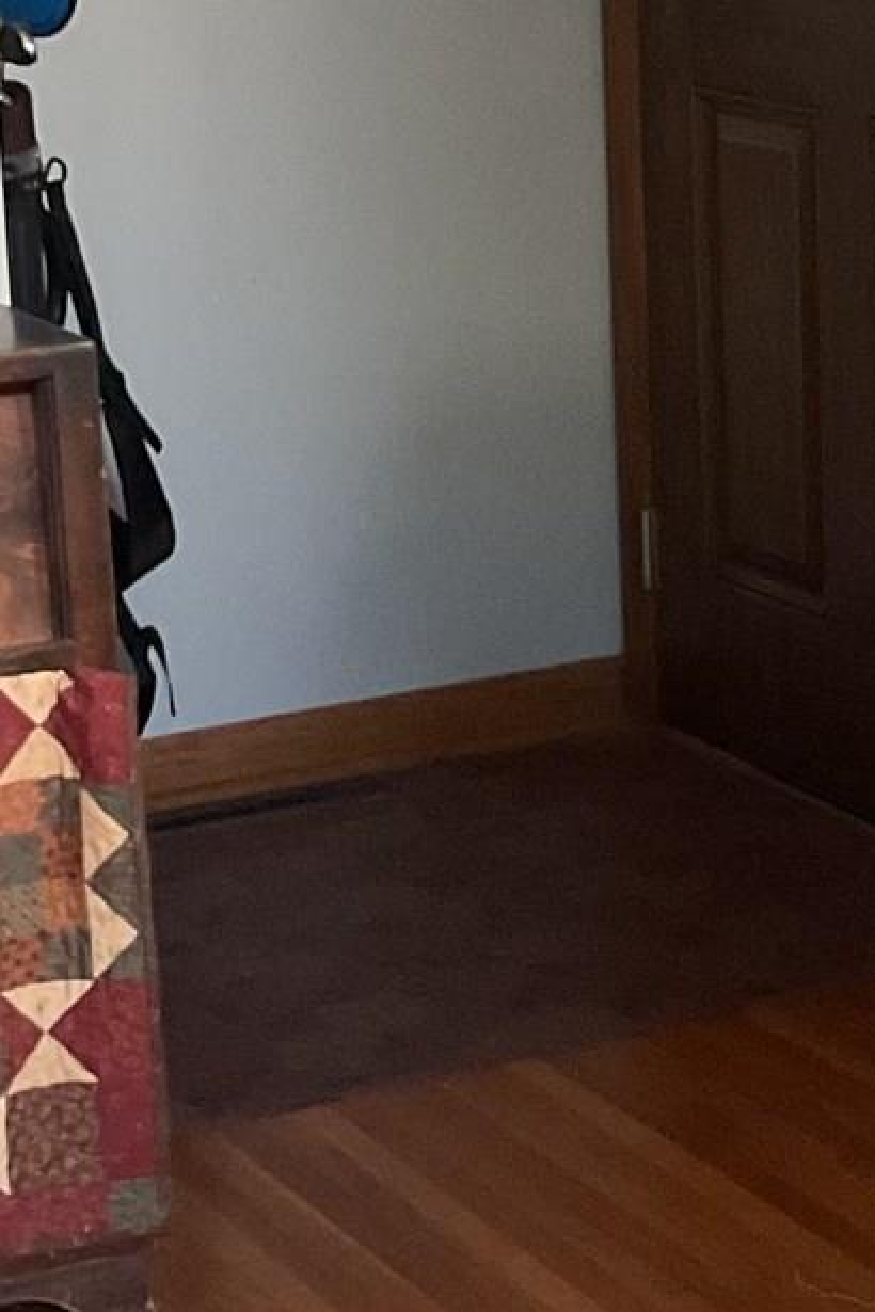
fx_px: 4119
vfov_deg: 18.1
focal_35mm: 113
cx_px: 546
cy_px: 563
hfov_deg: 12.1
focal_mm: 3
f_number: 1.8
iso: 250
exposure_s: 1/40
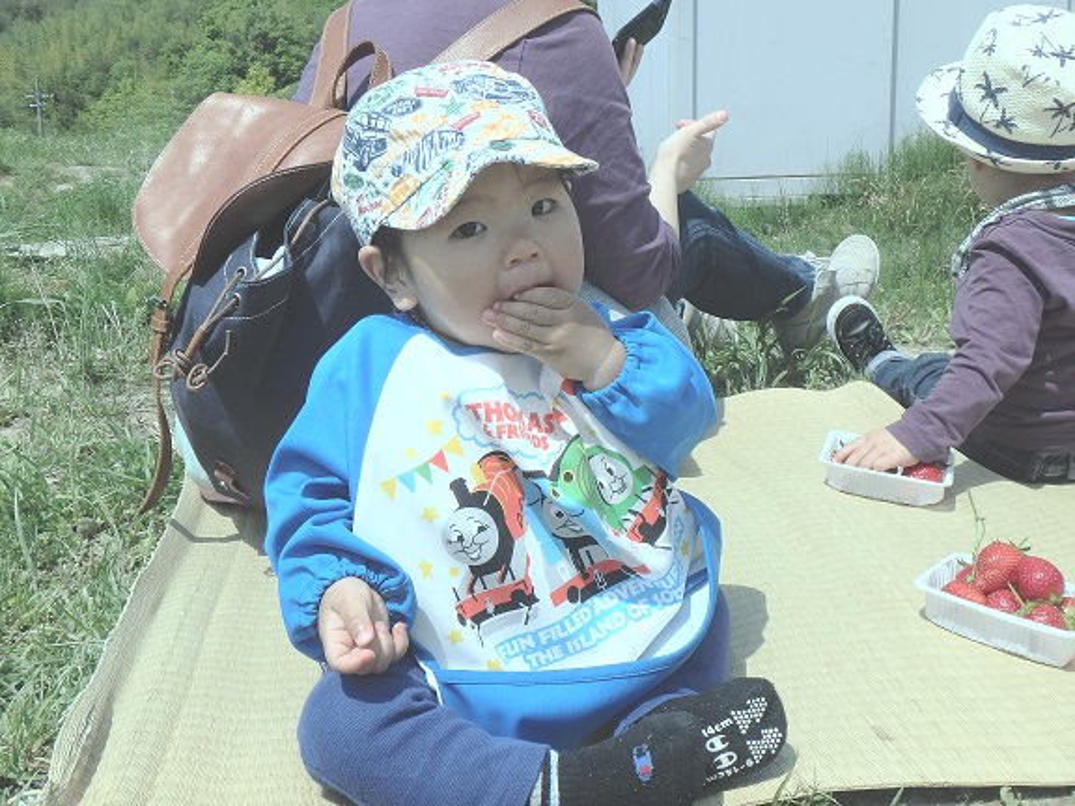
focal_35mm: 36
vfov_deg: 39.7
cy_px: 403
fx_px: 1118
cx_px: 538
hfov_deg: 51.4
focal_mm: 6.4
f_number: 5
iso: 125
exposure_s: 1/1250
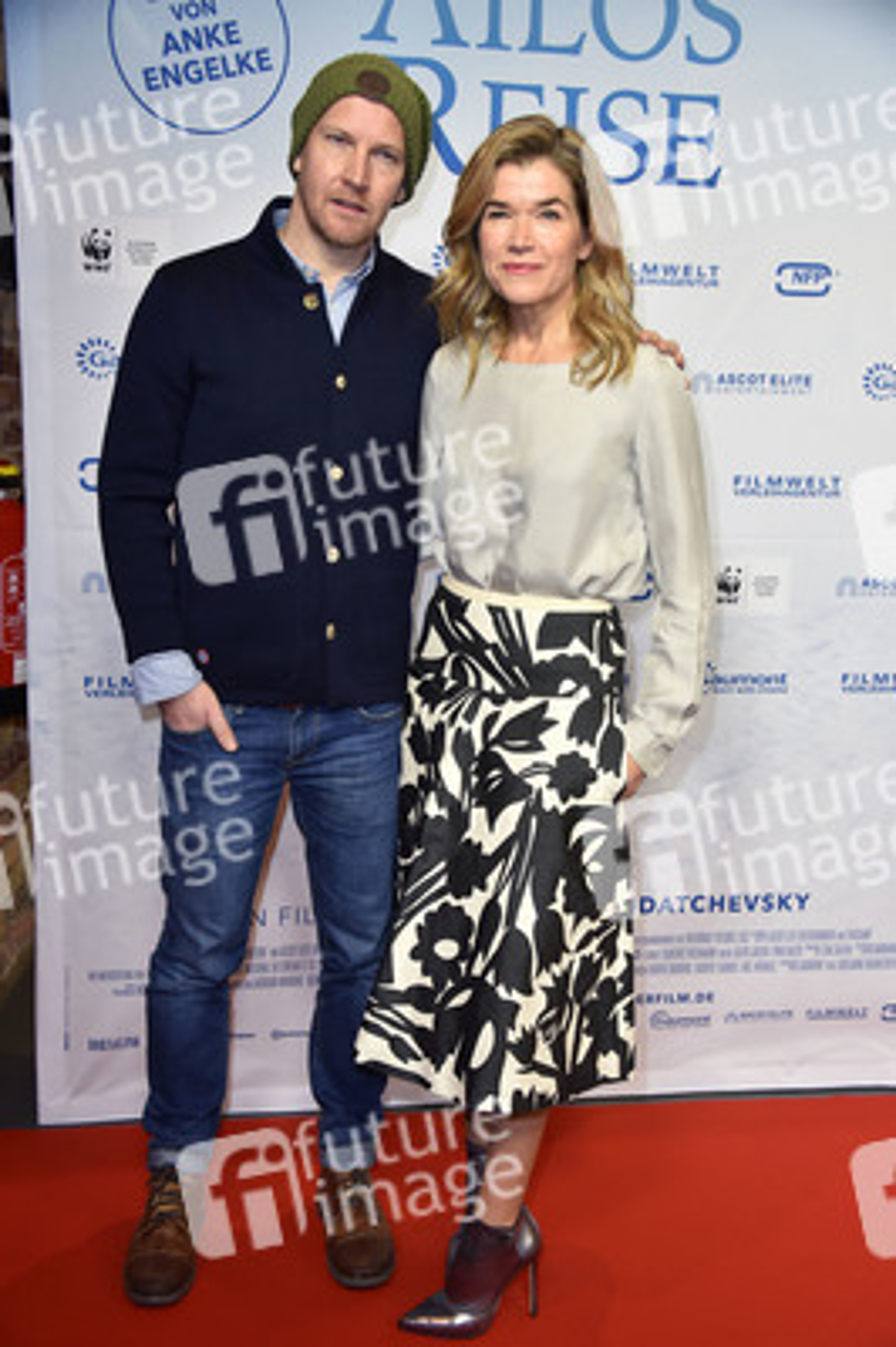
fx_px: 1496
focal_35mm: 40
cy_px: 674
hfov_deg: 33.3
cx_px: 448
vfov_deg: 48.5
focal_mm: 40
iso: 1250
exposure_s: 1/125
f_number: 5
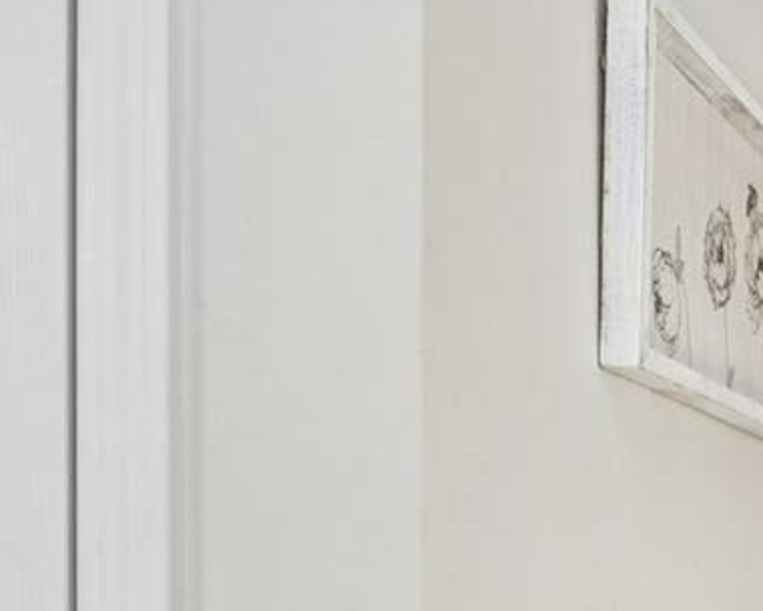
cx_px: 1235
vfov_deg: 18.1
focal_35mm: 81
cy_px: 704
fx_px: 1829
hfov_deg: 19.6
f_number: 13
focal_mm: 16
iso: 400
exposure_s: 1/50
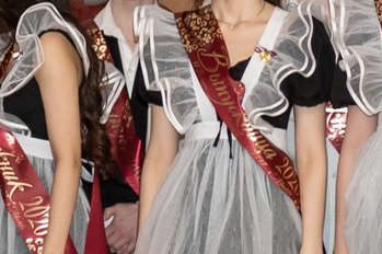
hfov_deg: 5.9
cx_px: -385
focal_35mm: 341
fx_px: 3615
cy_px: 13
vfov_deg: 4.0
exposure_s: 1/200
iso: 500
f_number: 2.8
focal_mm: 42
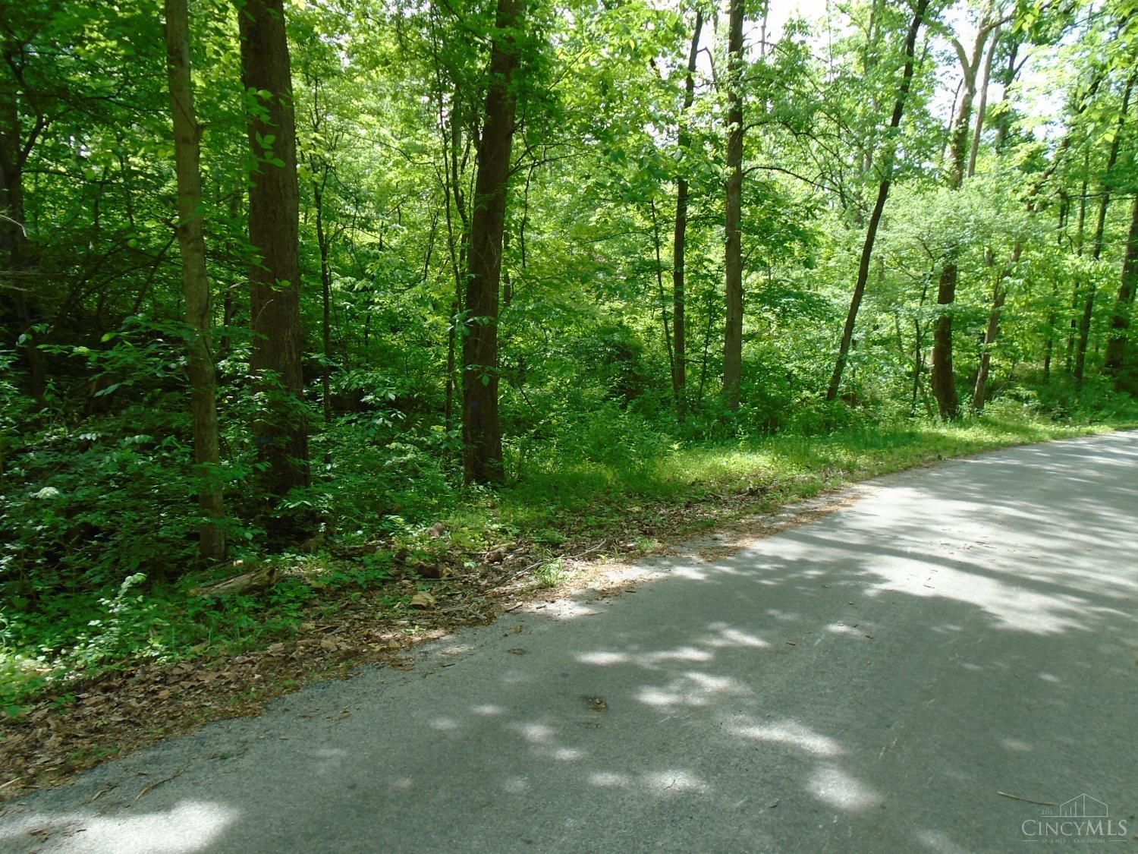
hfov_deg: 67.3
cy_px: 427
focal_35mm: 26
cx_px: 569
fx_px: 855
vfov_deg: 53.1
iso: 100
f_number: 3.2
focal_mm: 4.6
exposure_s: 1/160
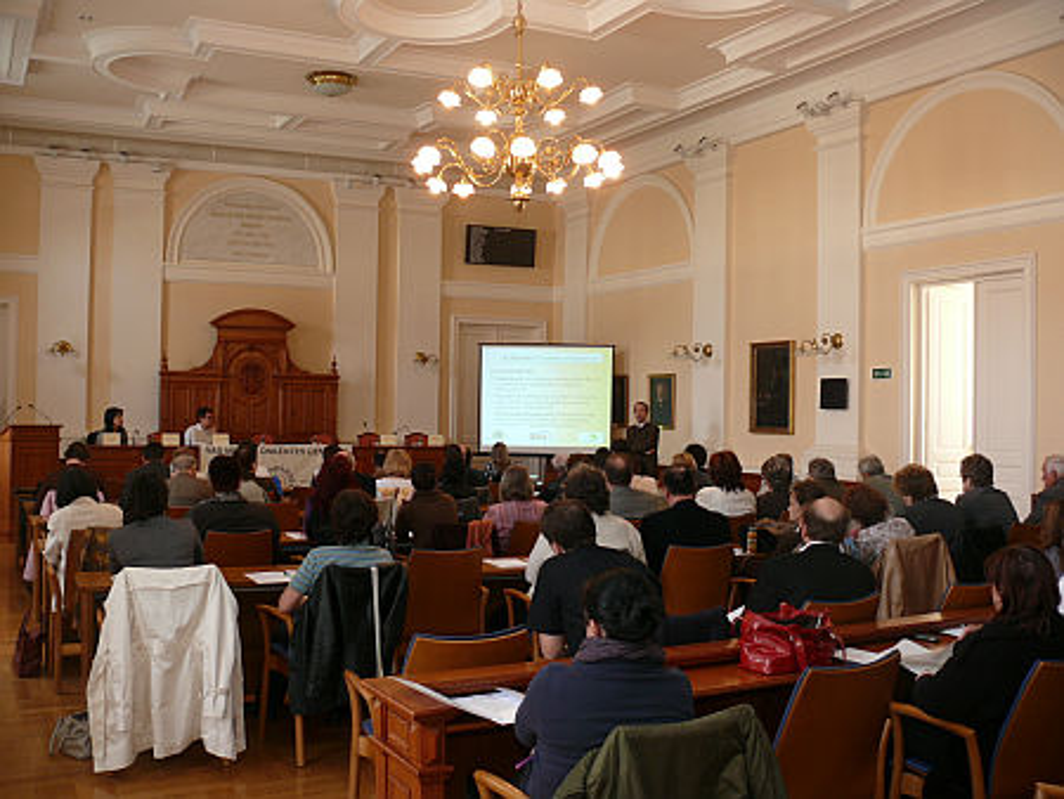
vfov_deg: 40.7
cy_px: 400
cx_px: 532
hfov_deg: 52.6
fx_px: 1076
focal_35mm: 35
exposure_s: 1/20
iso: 100
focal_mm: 7.4
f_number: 2.8
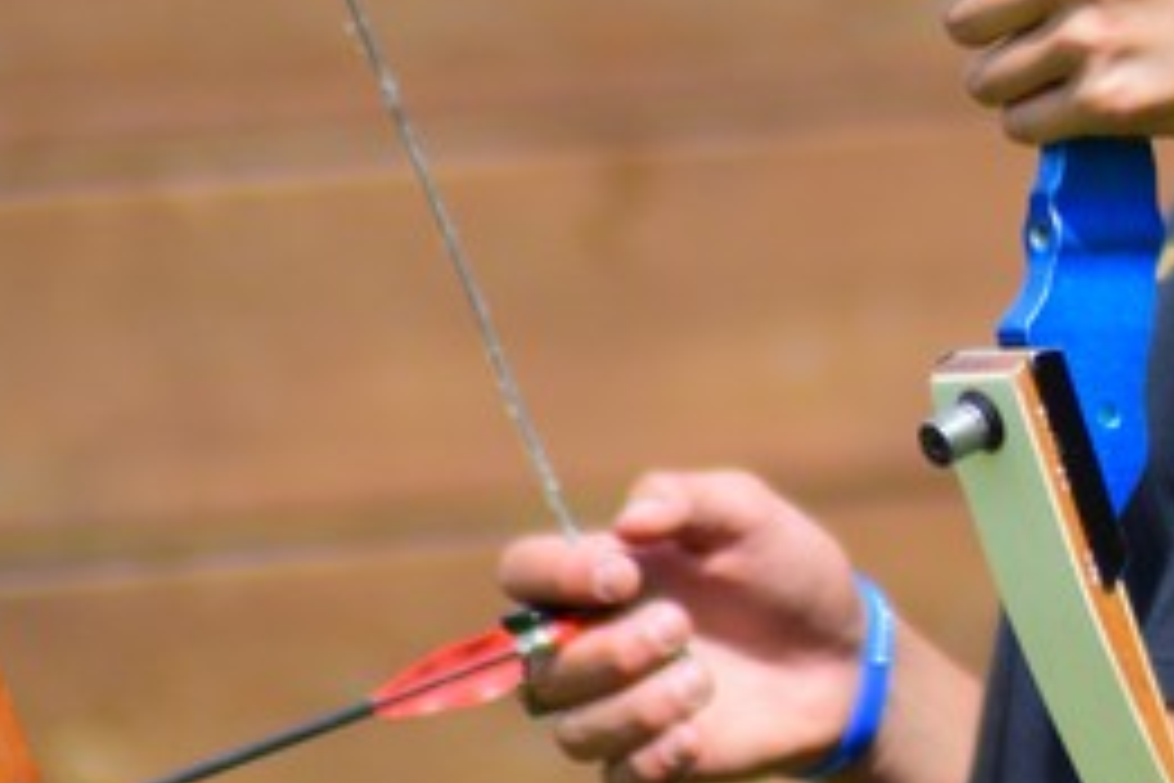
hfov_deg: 1.7
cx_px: 1993
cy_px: 119
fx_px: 38445
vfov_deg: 1.2
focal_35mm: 1179
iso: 320
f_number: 4.8
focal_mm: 200
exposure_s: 1/1250
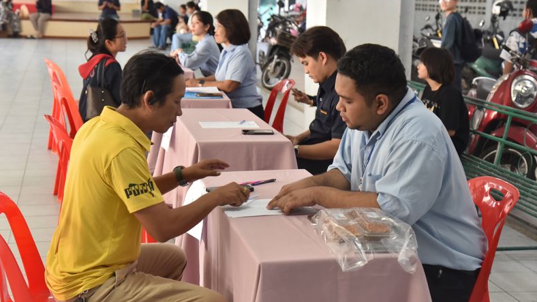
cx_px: 266
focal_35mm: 66
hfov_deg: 31.9
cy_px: 153
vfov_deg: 18.3
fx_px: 940
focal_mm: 62
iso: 1600
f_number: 4
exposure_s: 1/50
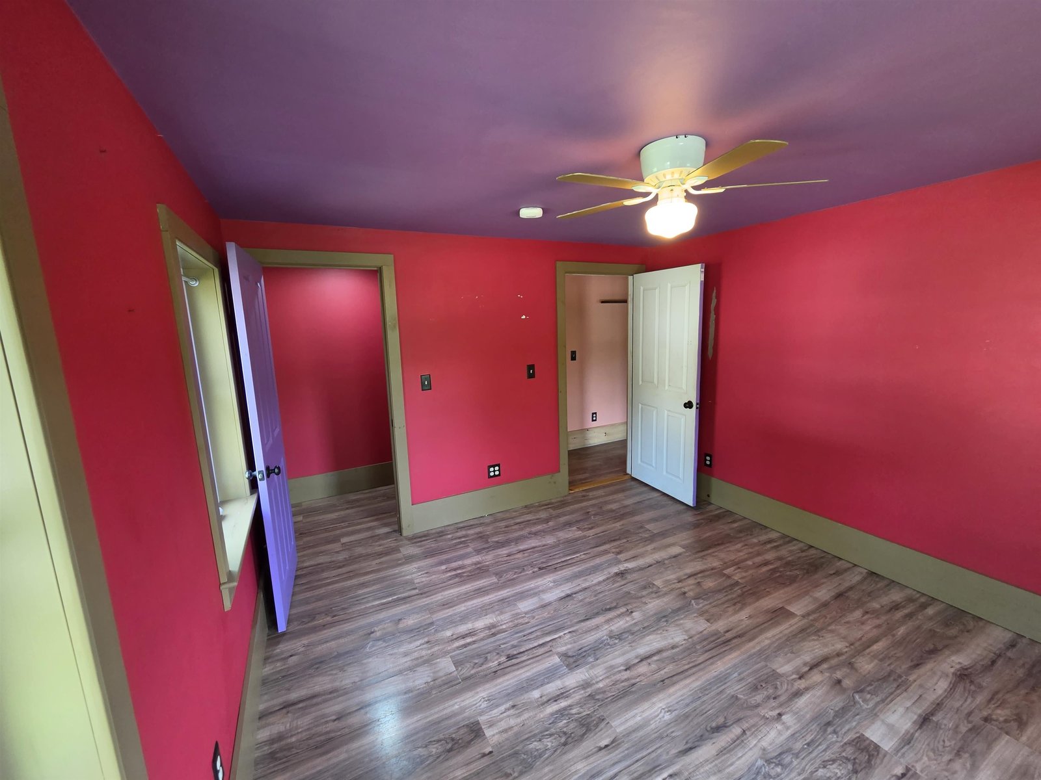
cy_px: 390
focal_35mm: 13
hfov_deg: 106.2
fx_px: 391
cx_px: 520
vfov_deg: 89.9
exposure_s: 1/60
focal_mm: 2.2
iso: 500
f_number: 2.2
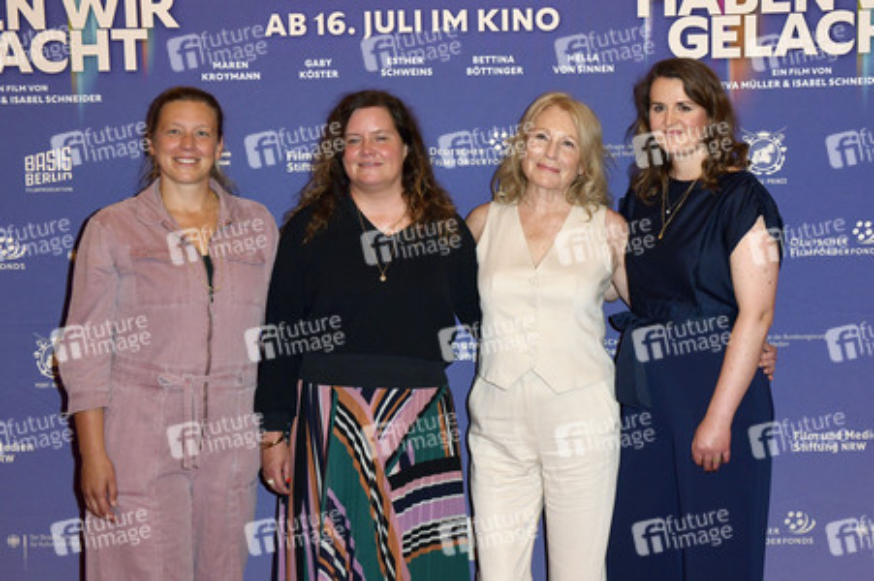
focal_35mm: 48
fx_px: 1164
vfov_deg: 28.0
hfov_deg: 41.1
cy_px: 290
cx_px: 437
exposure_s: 1/200
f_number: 5.6
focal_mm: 48
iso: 640
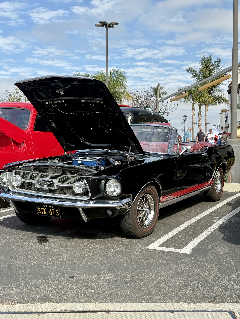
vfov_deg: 39.7
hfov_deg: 30.3
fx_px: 444
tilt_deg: -0.3
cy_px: 160
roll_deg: -0.4
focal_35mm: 48
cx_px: 120
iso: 100
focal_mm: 6.76
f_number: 1.78
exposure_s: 1/917
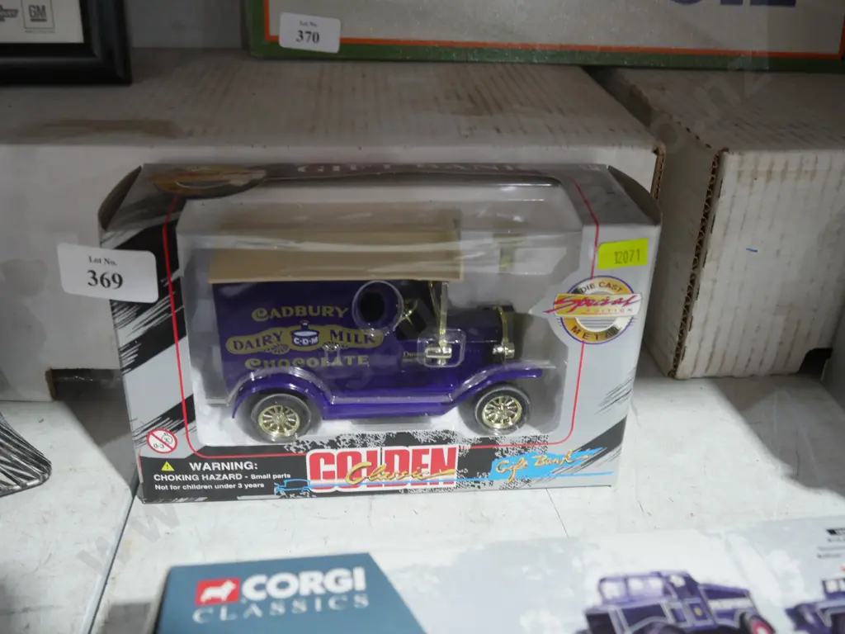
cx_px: 422
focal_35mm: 34
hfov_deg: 54.0
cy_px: 317
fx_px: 830
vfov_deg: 41.8
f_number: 4
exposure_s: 1/60
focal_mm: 17
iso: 1000
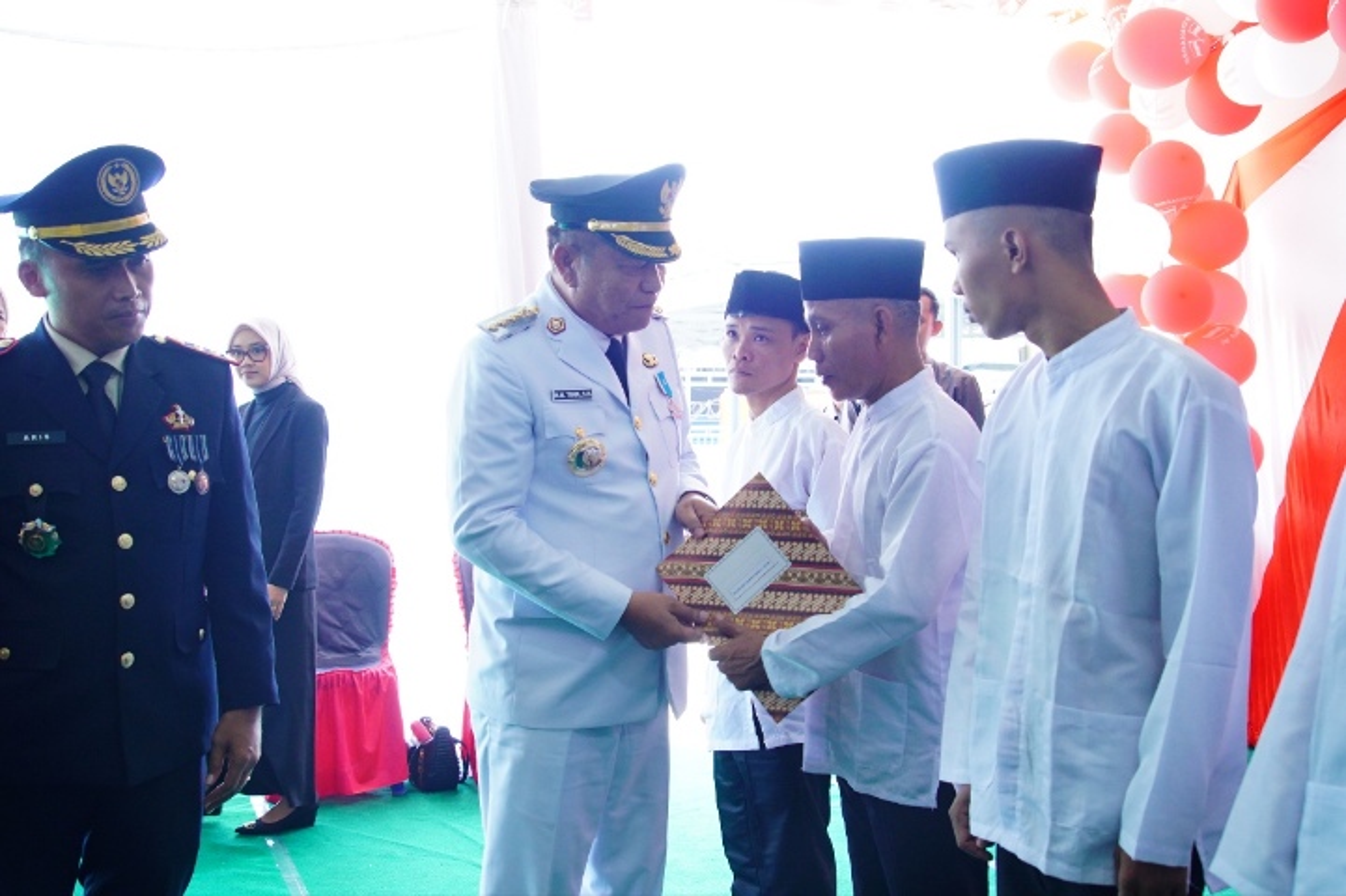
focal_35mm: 39
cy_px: 448
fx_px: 1457
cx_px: 673
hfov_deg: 49.6
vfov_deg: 34.2
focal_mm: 39
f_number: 5.6
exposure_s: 1/250
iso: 2500
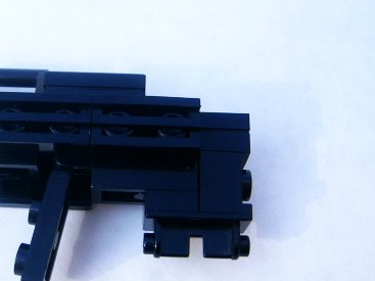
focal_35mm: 68
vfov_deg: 21.6
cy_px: 174
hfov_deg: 28.3
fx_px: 736
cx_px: 107
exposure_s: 1/800
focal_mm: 8
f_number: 2.8
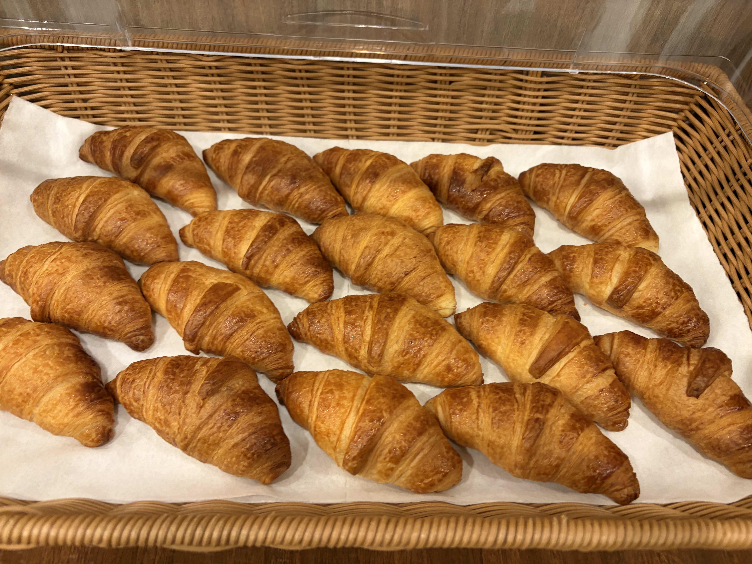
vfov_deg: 53.1
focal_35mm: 26
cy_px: 282
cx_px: 376
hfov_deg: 67.3
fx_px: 565
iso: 250
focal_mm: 5.96
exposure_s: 1/60
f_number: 1.6
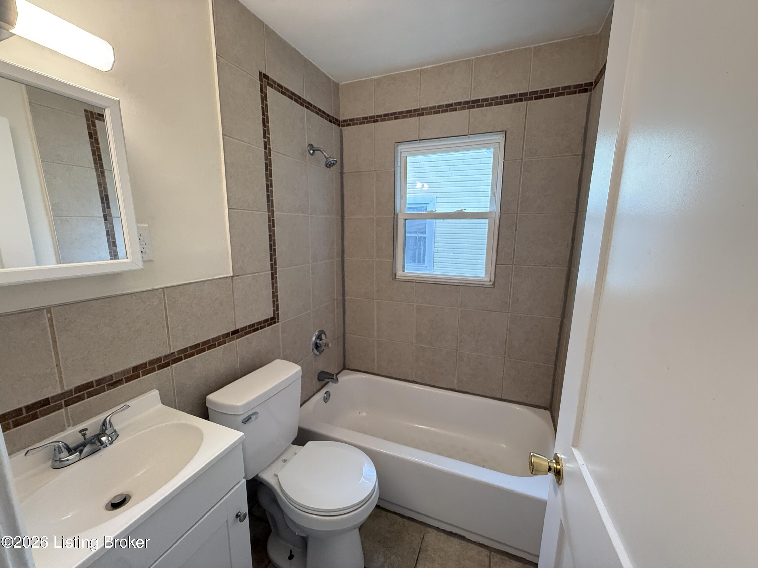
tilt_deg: -10.2
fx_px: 307
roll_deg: -0.7
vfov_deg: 85.7
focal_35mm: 14
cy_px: 284
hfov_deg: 102.1
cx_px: 379
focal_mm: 2.22
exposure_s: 1/120
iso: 400
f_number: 2.2
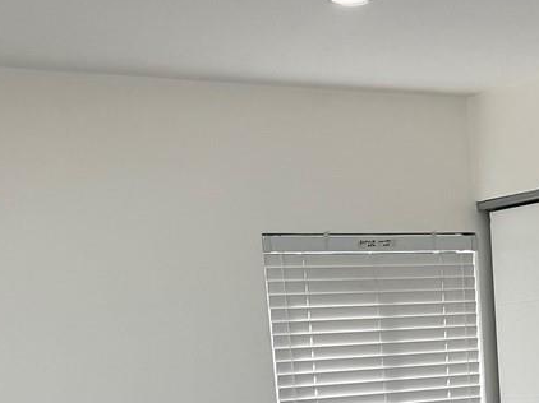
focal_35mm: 91
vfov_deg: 14.7
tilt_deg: -11.9
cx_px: 455
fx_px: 1416
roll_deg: +3.3
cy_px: 668
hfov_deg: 21.2
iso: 80
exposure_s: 1/464
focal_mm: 6.76
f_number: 1.78
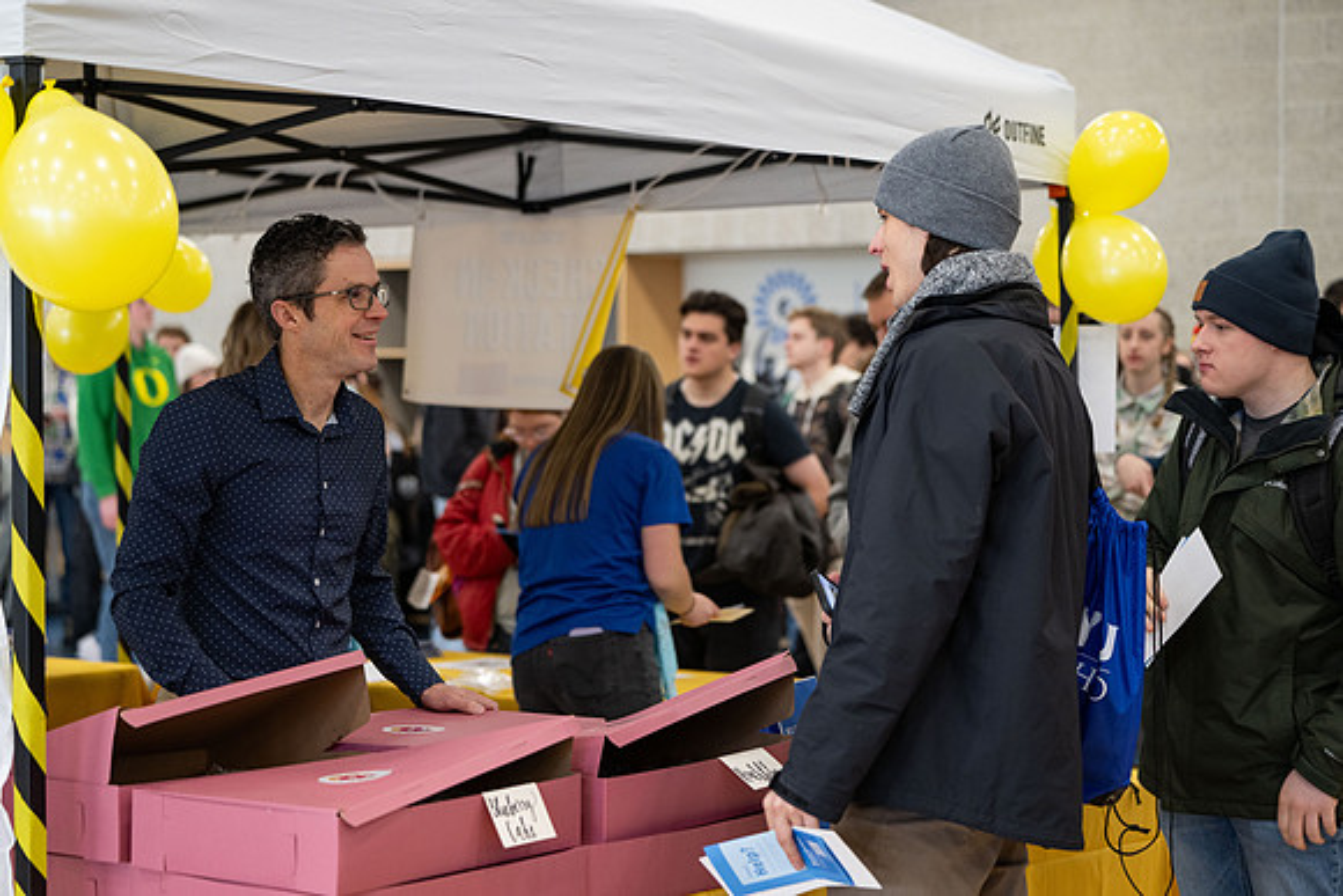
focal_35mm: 70
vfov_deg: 19.5
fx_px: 2612
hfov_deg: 28.8
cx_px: 672
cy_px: 448
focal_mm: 70
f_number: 2.8
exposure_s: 1/160
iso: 800
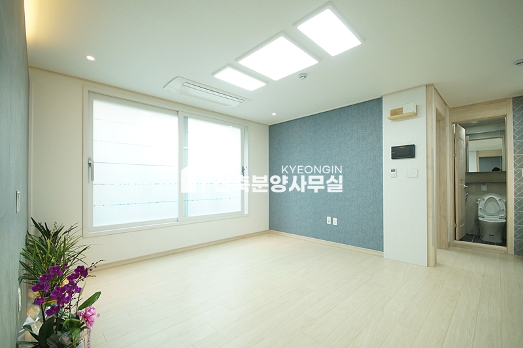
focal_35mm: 15
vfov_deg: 77.2
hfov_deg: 100.4
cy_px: 174
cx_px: 262
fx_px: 218
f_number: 5.6
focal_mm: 10
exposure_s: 1/80
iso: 800
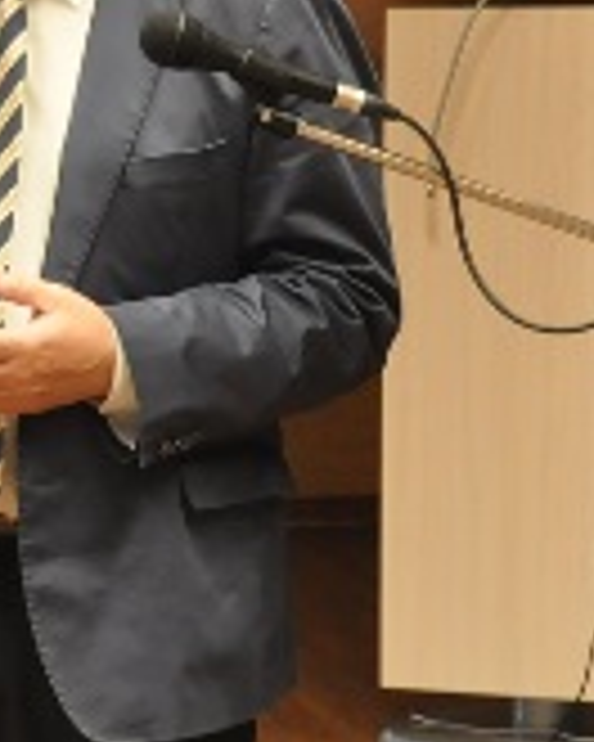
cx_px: -256
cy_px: 371
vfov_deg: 9.3
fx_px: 4571
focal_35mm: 208
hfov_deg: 7.3
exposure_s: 1/30
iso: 2000
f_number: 5.6
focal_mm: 40
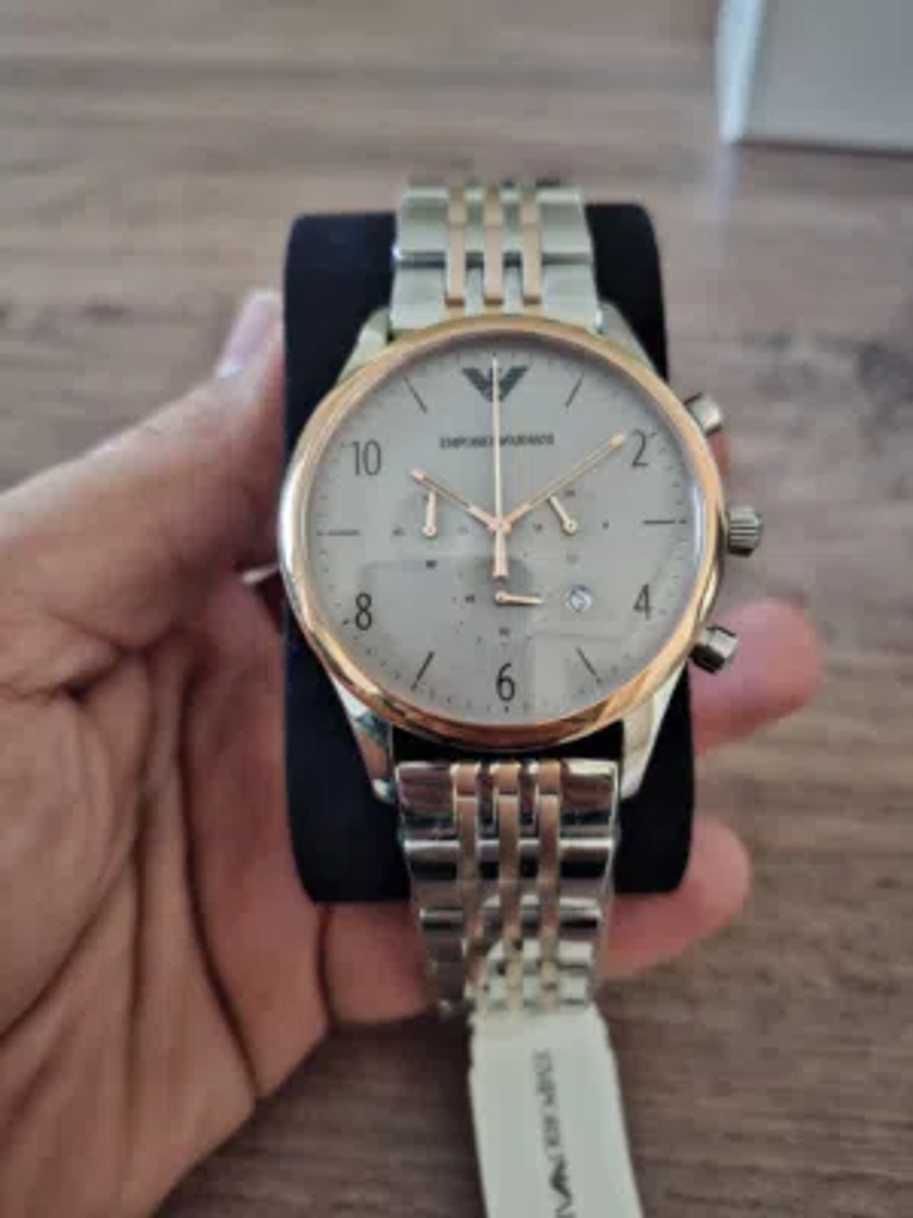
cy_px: 609
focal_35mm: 23
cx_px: 456
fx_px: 809
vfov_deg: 73.9
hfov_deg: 58.9
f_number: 1.8
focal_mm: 5.54
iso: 1250
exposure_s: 1/17
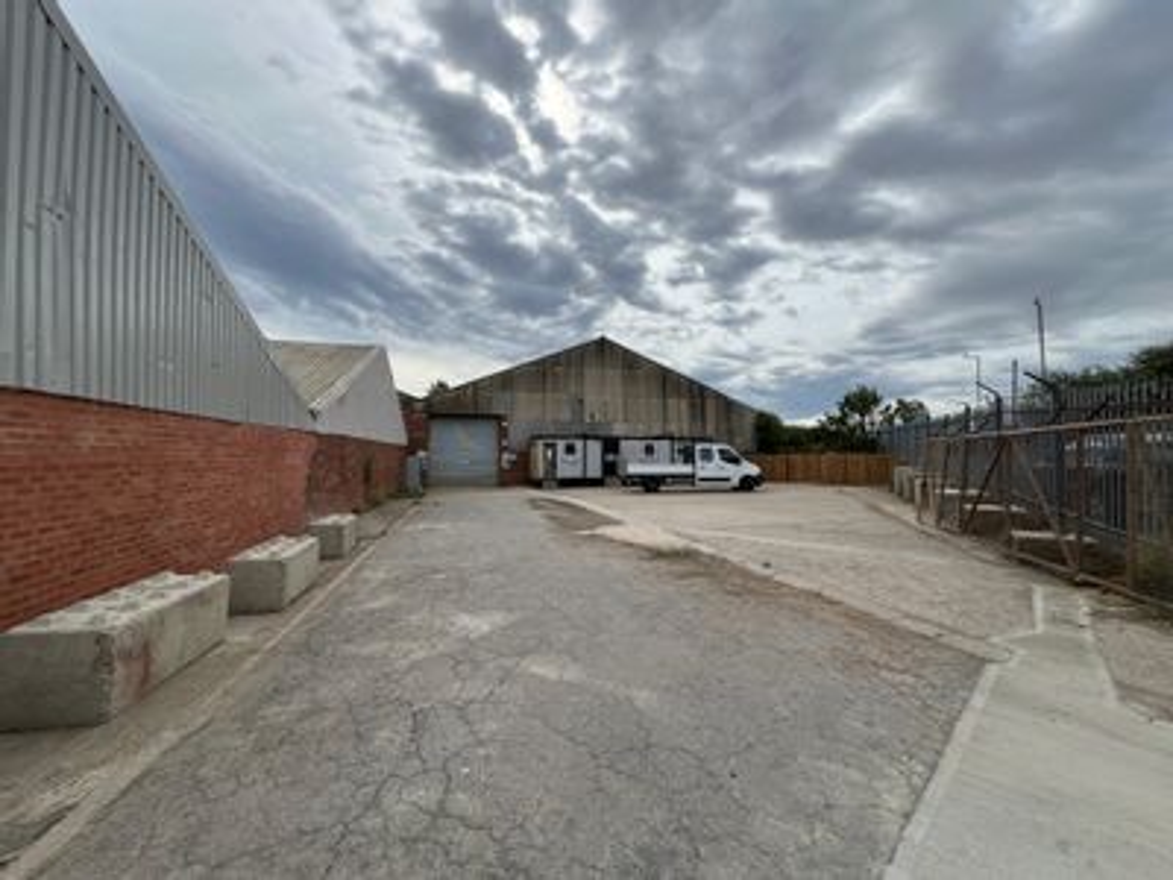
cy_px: 440
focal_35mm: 13
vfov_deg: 89.9
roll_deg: +0.6
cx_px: 586
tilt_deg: +2.6
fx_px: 441
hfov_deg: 106.2
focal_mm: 1.57
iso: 32
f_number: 1.8
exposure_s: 1/2273
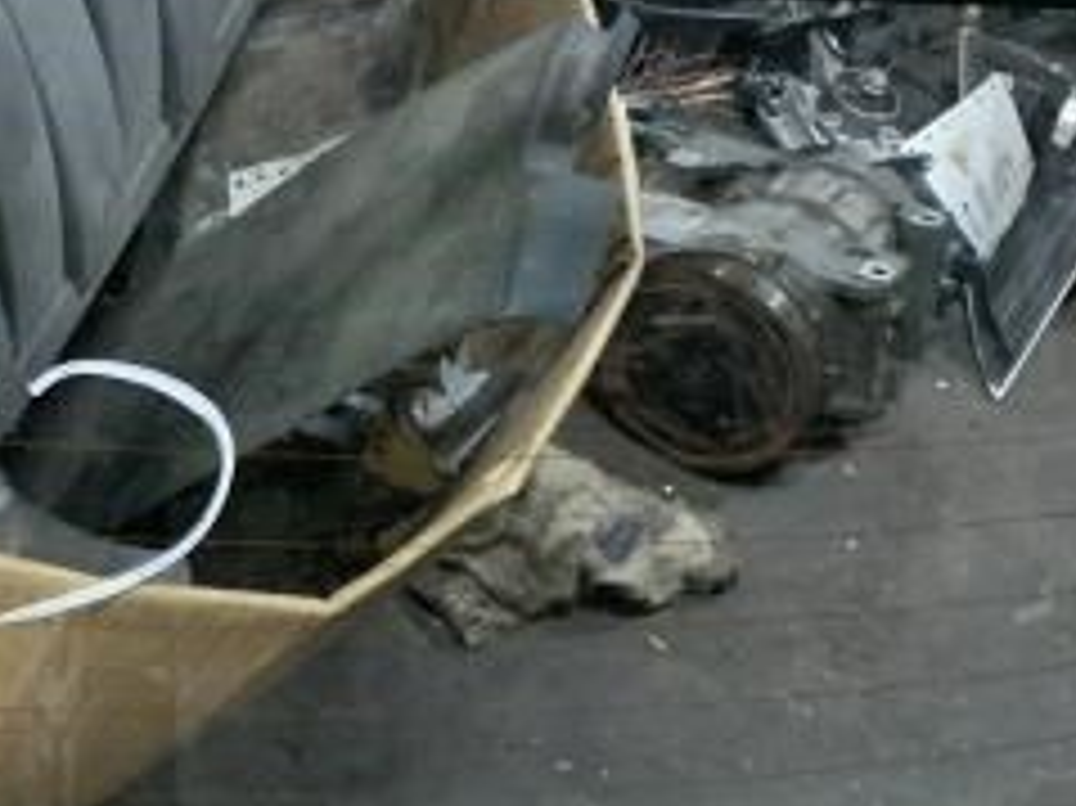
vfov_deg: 17.0
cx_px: -113
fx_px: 2703
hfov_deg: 21.4
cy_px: 396
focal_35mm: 87
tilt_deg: -43.9
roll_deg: -9.2
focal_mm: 4.25
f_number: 1.8
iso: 400
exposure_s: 1/30
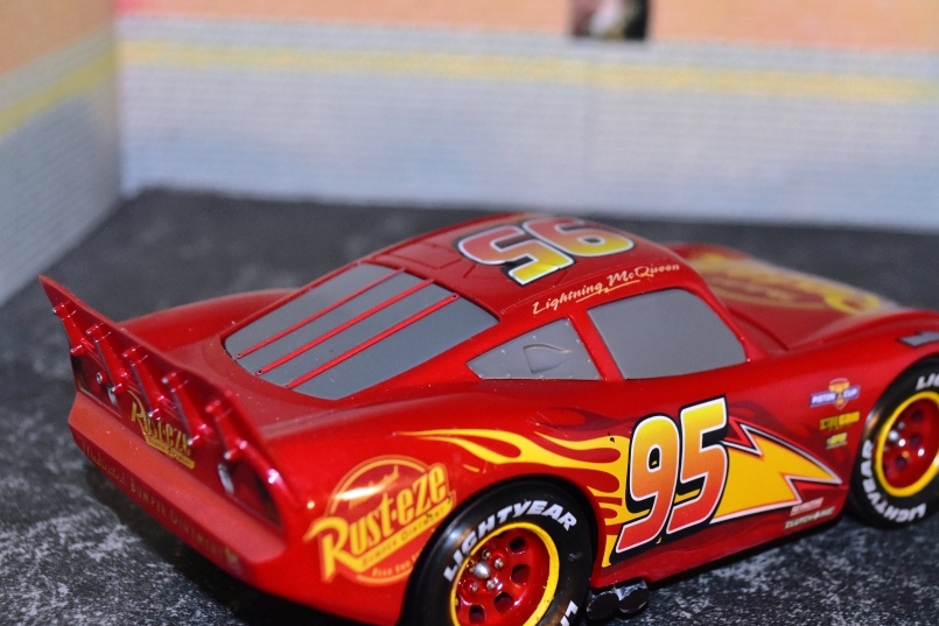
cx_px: 511
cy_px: 321
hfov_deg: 32.9
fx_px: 1591
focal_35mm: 61
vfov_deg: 22.3
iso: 2000
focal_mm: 32
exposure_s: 1/40
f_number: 4.8
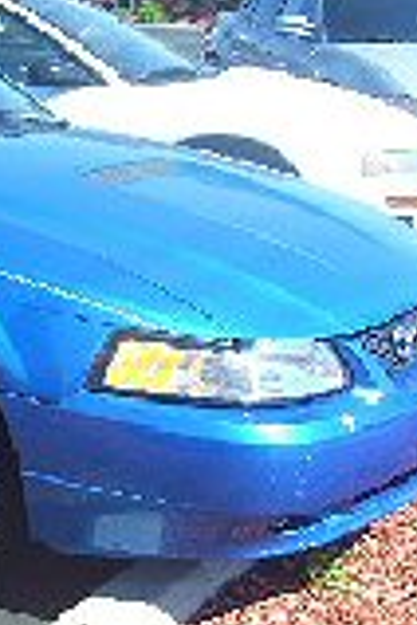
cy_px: 289
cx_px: -153
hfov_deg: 15.2
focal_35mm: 85
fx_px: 1477
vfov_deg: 23.9
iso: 80
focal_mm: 6
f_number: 2.7
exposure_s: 1/750
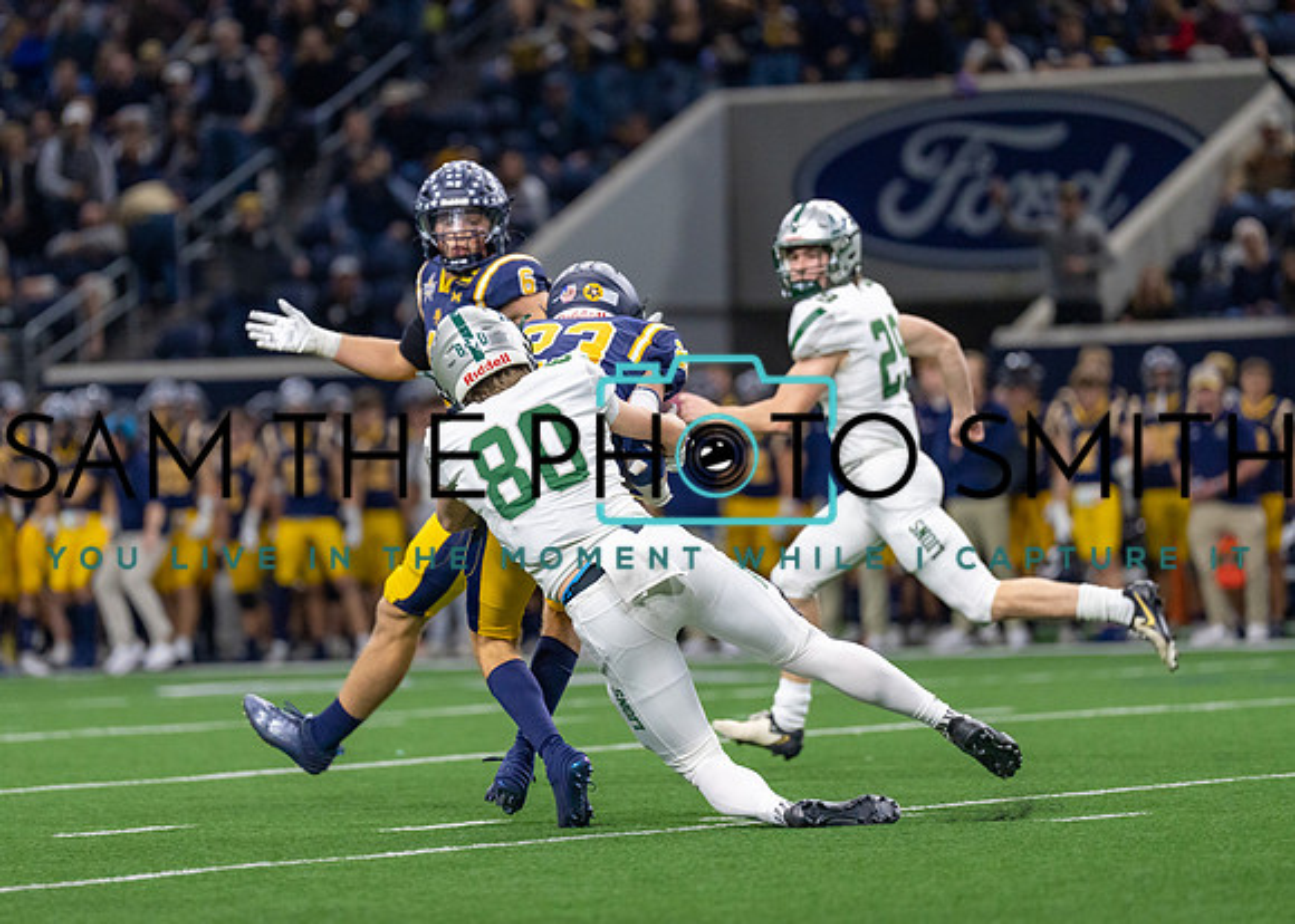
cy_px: 431
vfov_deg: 5.6
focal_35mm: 256
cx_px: 543
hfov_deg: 7.9
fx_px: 9402
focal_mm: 200
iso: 2000
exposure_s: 1/1000
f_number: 2.8
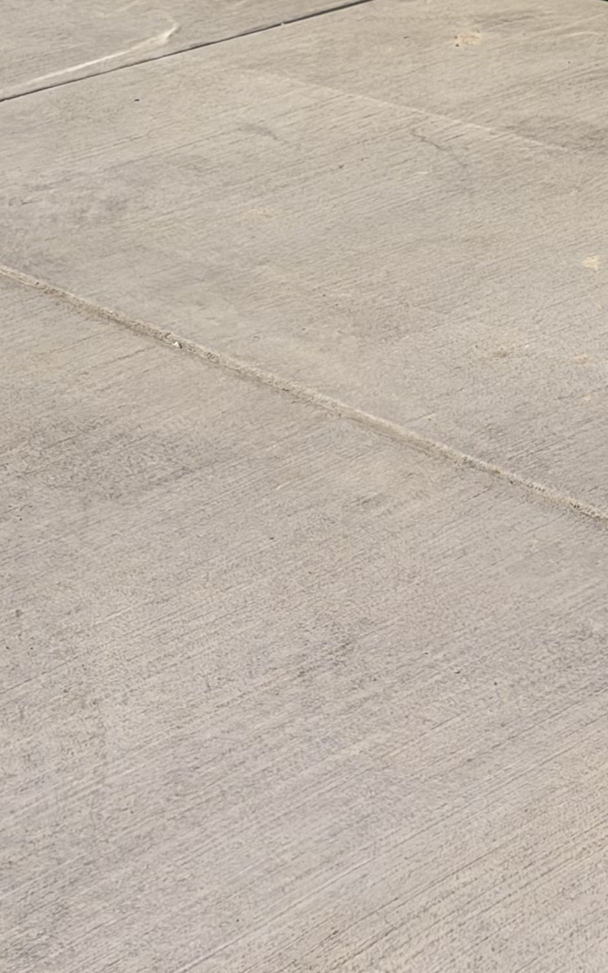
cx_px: 721
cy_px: -356
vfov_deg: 19.4
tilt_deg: -8.1
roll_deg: +2.8
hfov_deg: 13.1
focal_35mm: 97
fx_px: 2572
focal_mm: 6.93
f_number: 1.48
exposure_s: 1/16129
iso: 80
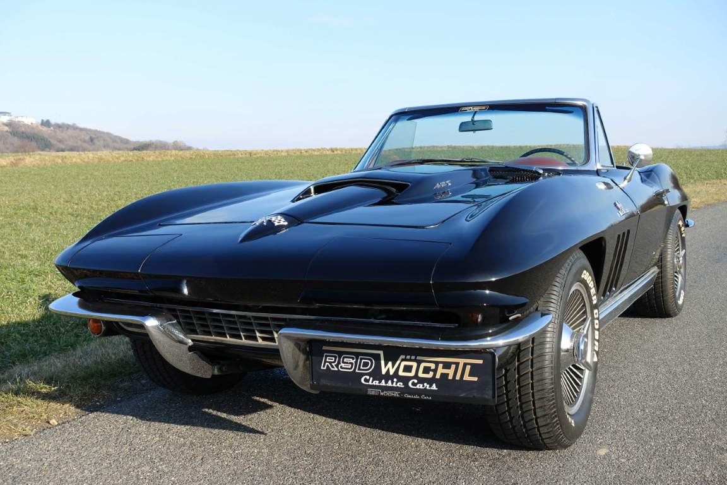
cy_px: 242
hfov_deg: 47.4
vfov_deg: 32.6
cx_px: 364
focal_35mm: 41
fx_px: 828
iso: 125
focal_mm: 15.1
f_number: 4
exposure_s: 1/400
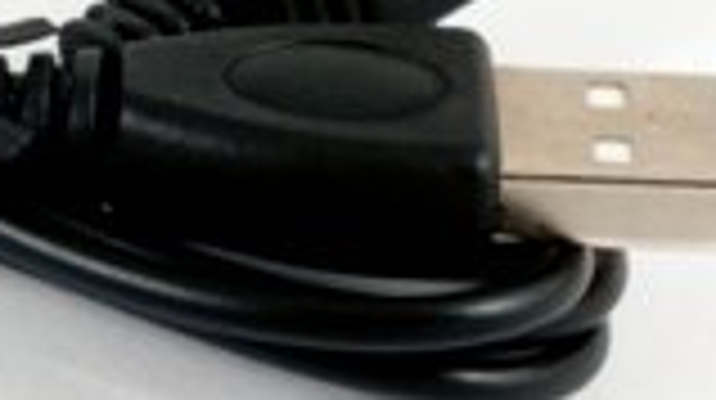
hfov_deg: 6.8
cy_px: 407
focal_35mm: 317
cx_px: 5
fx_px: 6011
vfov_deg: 3.8
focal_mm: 50
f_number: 1.7
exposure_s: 1/125
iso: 200
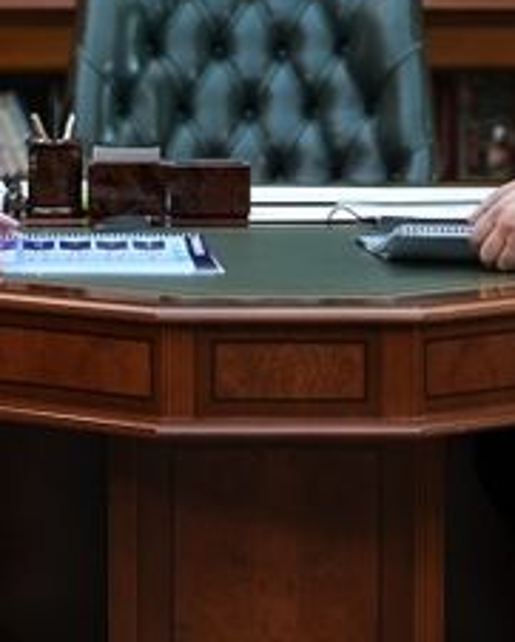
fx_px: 4570
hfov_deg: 6.5
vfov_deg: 8.0
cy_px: 259
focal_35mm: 240
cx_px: 240
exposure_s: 1/160
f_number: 2.8
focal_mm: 83
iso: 1000
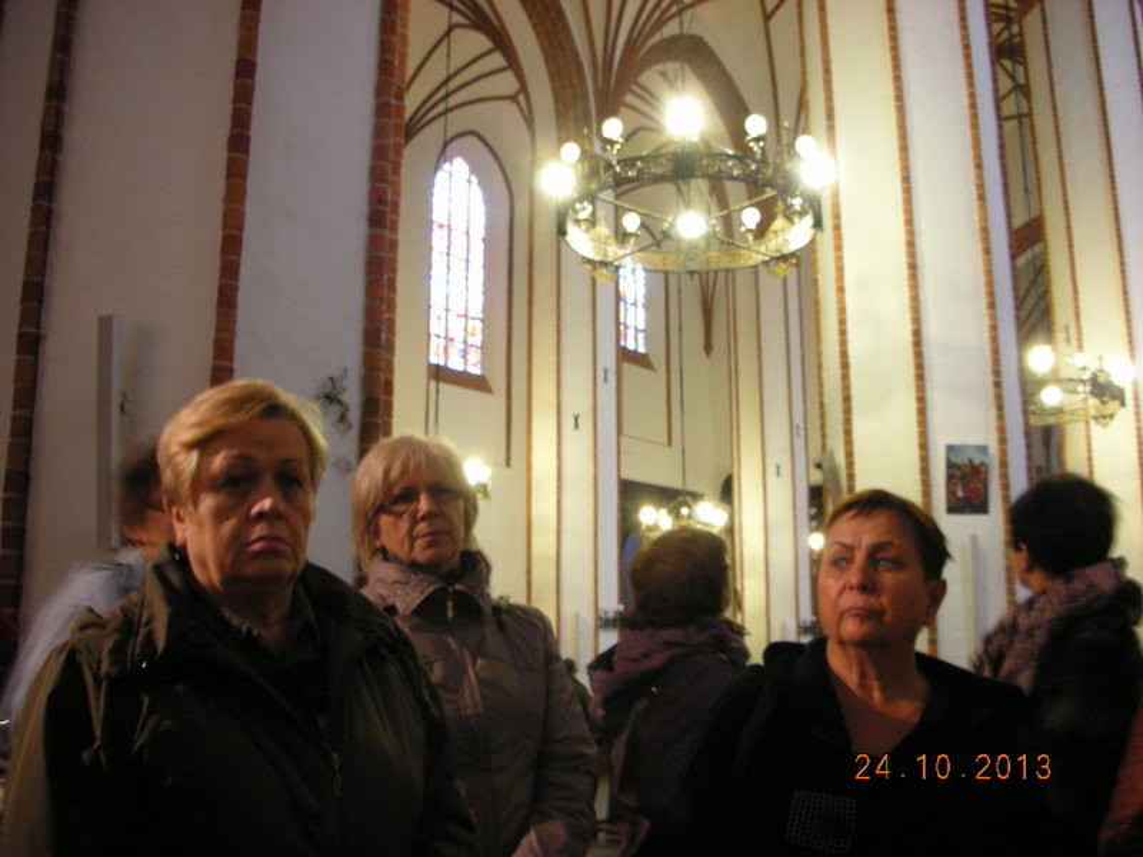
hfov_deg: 52.6
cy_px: 428
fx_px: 1156
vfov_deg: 40.7
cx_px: 572
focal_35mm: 35
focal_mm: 5.8
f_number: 3
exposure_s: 1/2.4
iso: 200
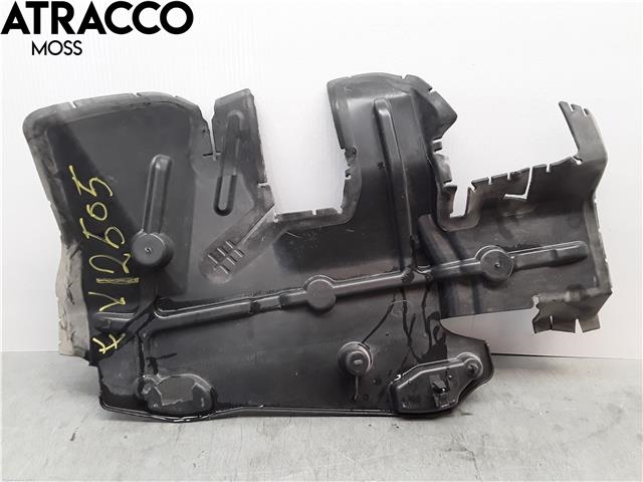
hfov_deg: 63.4
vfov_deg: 49.7
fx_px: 520
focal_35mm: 28
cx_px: 322
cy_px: 241
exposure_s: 1/50
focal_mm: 2.91
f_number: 1.9
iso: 64
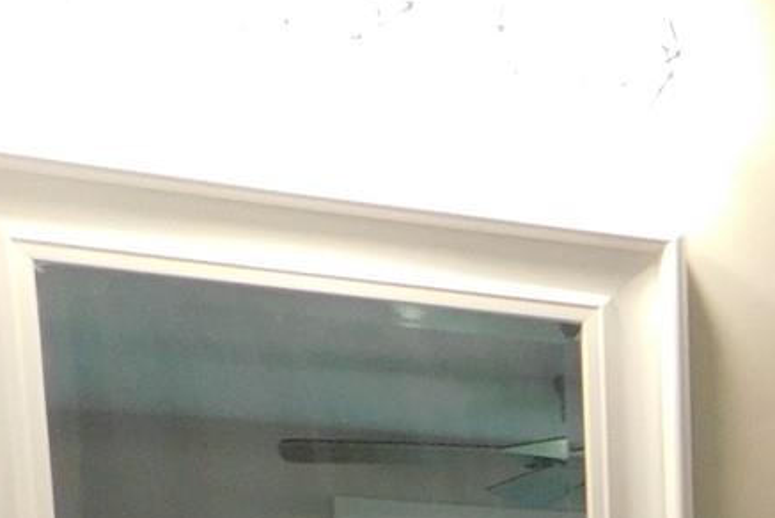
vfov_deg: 10.4
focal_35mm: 112
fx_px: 2413
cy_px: 1281
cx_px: 1484
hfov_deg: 15.2
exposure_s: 1/30
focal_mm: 4
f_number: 3
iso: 200
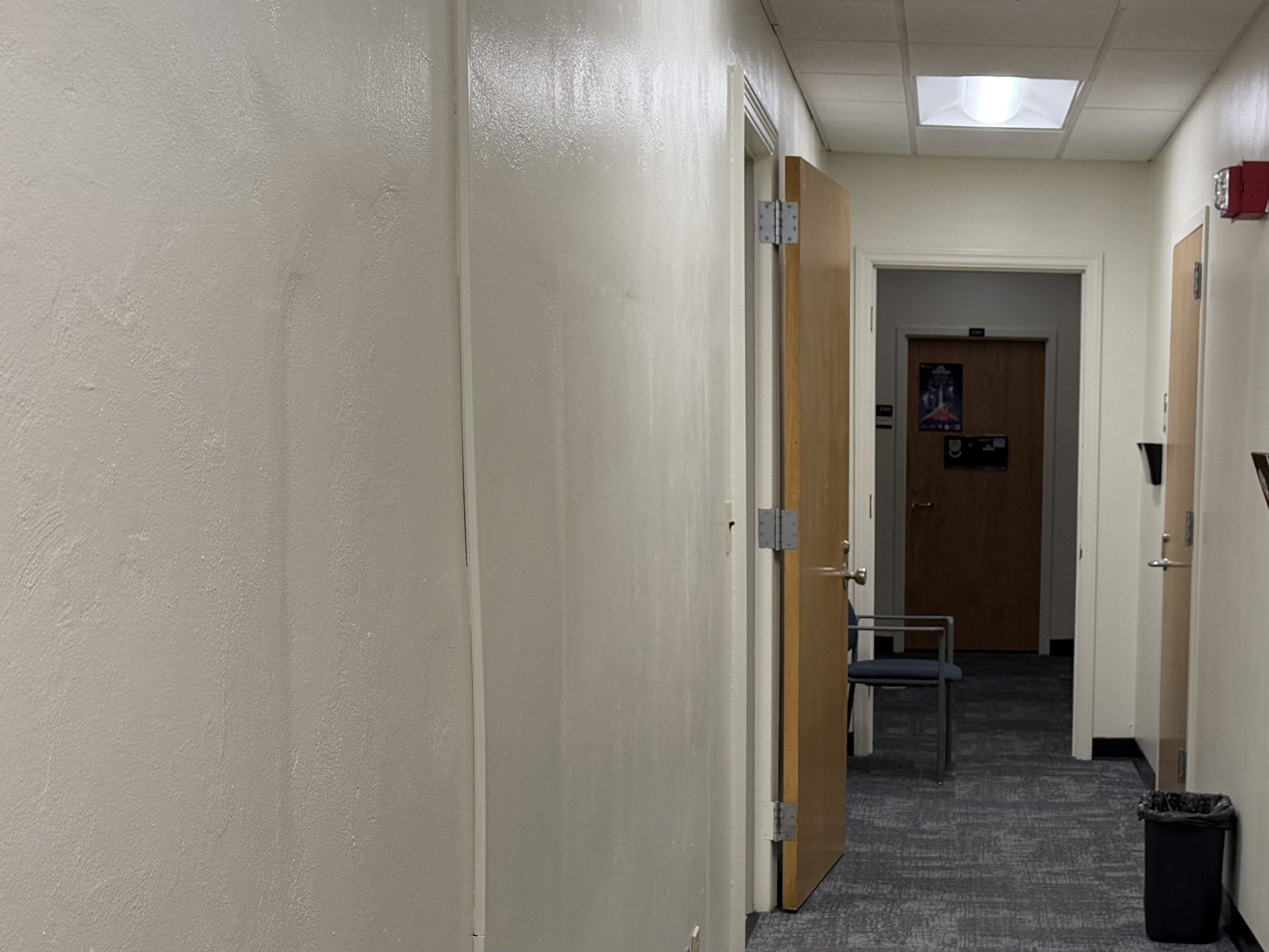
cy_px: 724
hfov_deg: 32.4
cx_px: 996
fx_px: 2126
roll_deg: -1.9
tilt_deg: -8.3
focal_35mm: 58
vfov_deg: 24.9
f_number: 1.78
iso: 64
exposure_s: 1/75
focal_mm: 6.76
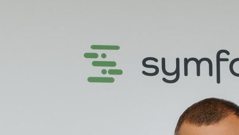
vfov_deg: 5.0
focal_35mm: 233
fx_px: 1477
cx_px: 205
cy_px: 341
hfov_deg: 9.2
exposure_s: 1/200
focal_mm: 50
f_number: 6.3
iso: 2000
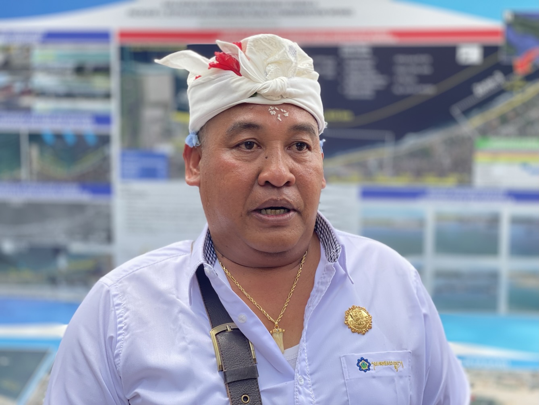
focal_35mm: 52
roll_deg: -0.7
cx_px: 270
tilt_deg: -4.3
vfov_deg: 28.0
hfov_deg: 36.8
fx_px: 810
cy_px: 202
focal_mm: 6
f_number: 2
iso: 20
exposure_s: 1/122
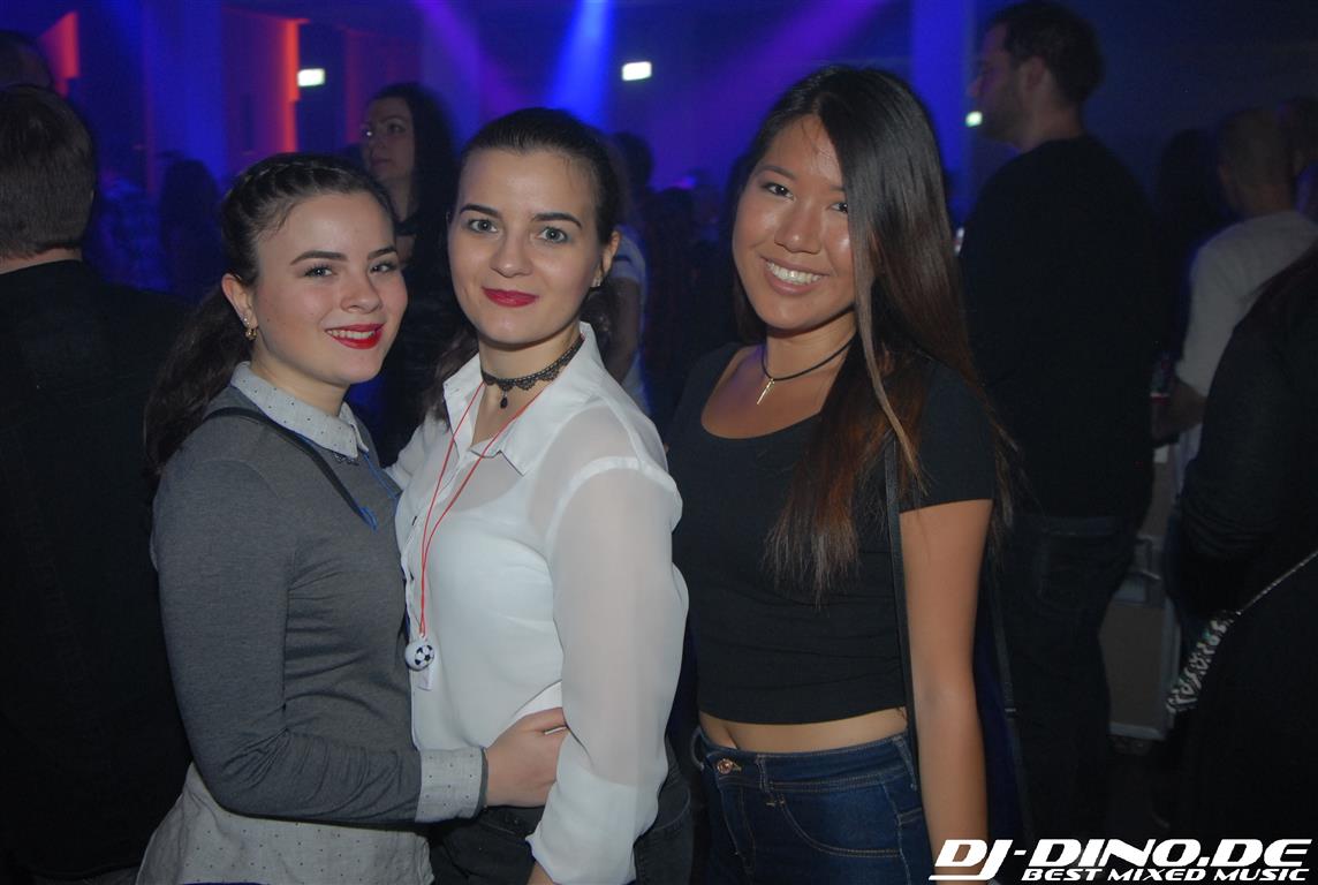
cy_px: 442
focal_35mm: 36
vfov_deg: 37.0
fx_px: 1321
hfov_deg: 53.0
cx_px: 659
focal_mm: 24
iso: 400
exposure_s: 1/6
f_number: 5.6
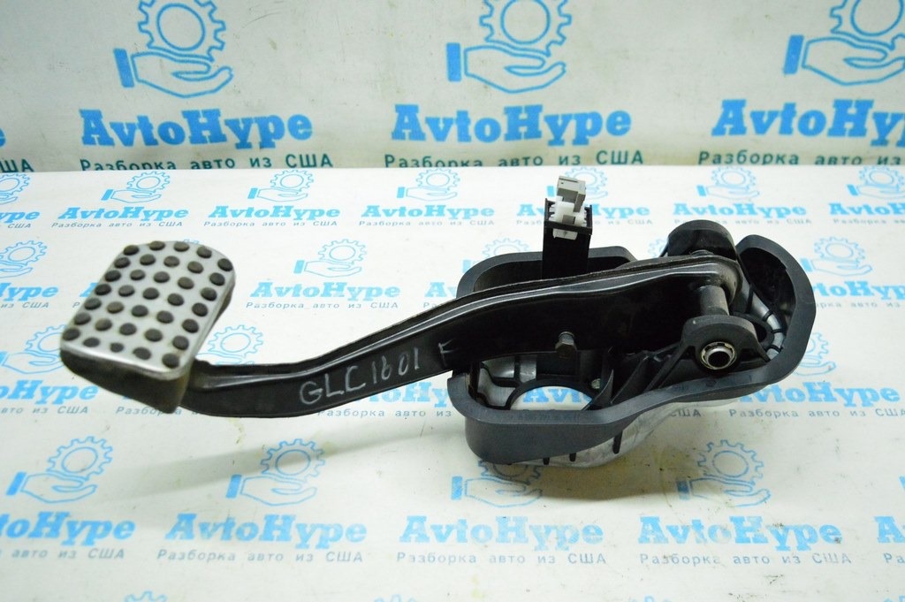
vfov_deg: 38.3
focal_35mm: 34
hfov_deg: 55.1
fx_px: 867
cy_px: 301
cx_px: 452
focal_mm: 23
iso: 6400
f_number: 3.8
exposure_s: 1/640
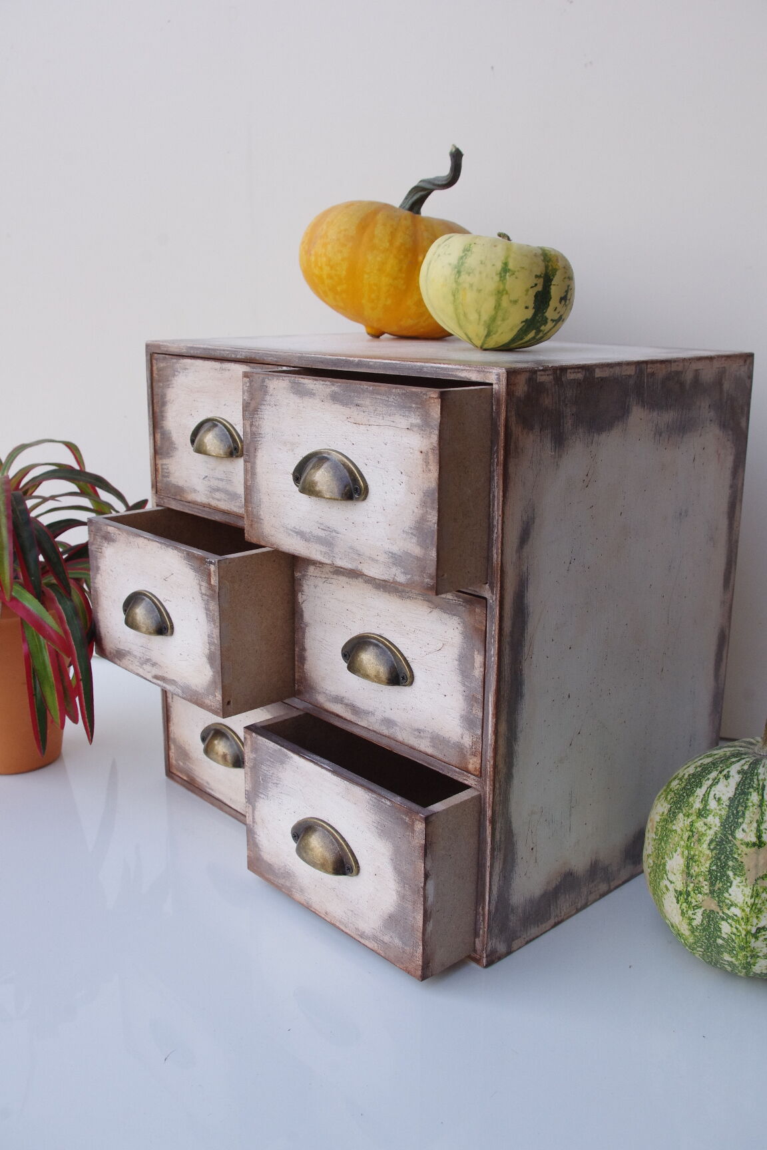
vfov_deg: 55.8
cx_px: 384
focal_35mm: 34
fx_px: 1086
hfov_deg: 38.9
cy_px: 575
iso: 800
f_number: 8
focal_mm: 23.13
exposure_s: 1/200
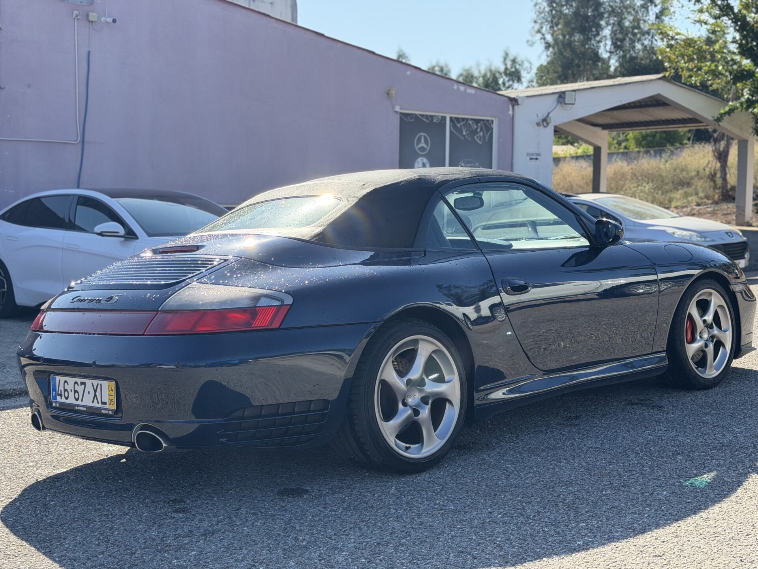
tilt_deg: -2.2
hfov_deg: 39.7
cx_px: 379
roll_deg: -0.9
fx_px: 1051
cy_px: 284
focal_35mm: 48
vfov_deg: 30.3
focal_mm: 6.76
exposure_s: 1/2146
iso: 80
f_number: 1.78
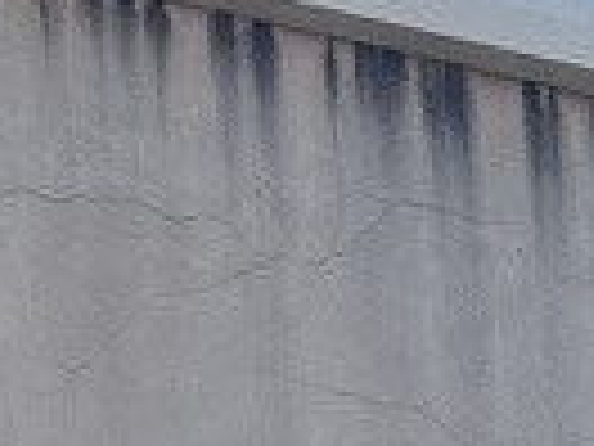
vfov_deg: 3.9
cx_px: -1526
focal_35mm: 371
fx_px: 6366
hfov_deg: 4.9
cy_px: 1041
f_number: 1.78
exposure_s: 1/2513
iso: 64
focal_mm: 6.76
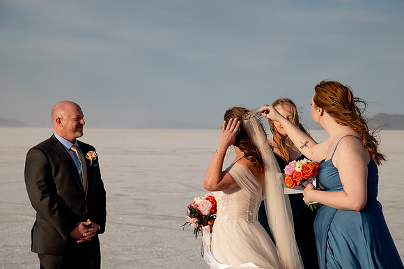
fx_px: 1252
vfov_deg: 12.3
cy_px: 134
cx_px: 202
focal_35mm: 112
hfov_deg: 18.3
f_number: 8
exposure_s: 1/800
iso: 200
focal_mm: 105
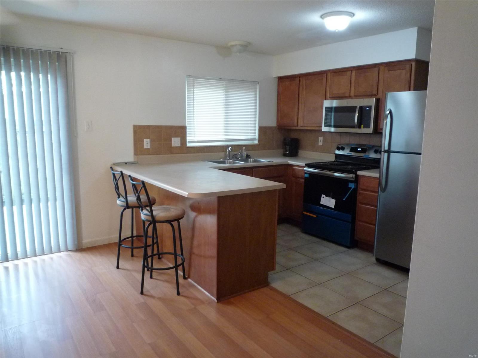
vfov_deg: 54.9
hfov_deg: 69.4
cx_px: 239
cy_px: 179
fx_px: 345
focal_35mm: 25
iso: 400
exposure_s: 1/30
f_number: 2.8
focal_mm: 4.4
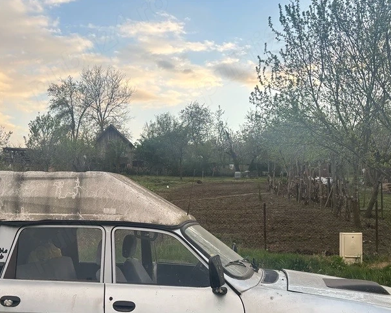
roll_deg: +0.6
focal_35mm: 42
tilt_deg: -0.8
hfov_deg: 43.4
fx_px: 486
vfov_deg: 35.2
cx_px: 141
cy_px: 219
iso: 50
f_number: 1.6
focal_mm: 5.96
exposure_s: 1/292
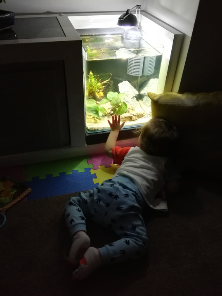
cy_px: 139
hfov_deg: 48.2
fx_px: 248
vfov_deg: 61.6
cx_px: 102
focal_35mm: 29
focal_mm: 3.81
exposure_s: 1/20
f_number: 2.2
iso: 640
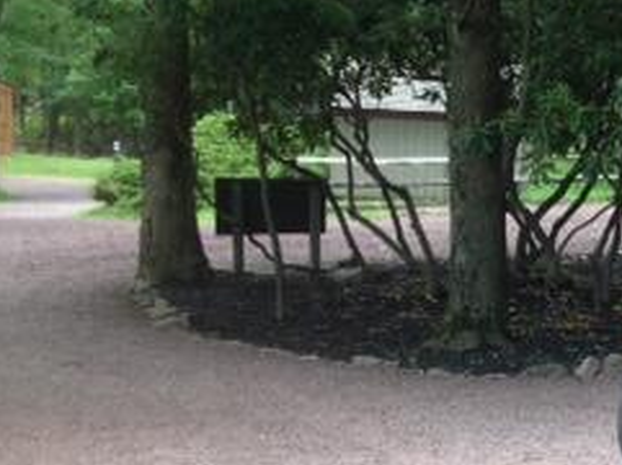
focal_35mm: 93
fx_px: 1669
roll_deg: +0.0
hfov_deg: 19.9
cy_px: 300
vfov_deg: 15.8
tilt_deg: -5.7
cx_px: 733
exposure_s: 1/120
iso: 64
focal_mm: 4.28
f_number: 2.4
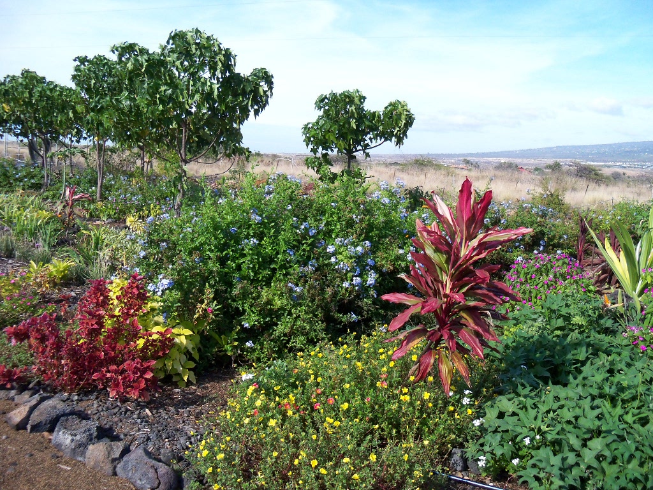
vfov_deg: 40.7
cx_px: 326
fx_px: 660
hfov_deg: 52.6
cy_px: 245
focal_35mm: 35
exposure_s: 1/1250
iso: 200
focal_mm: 6.2
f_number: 3.5
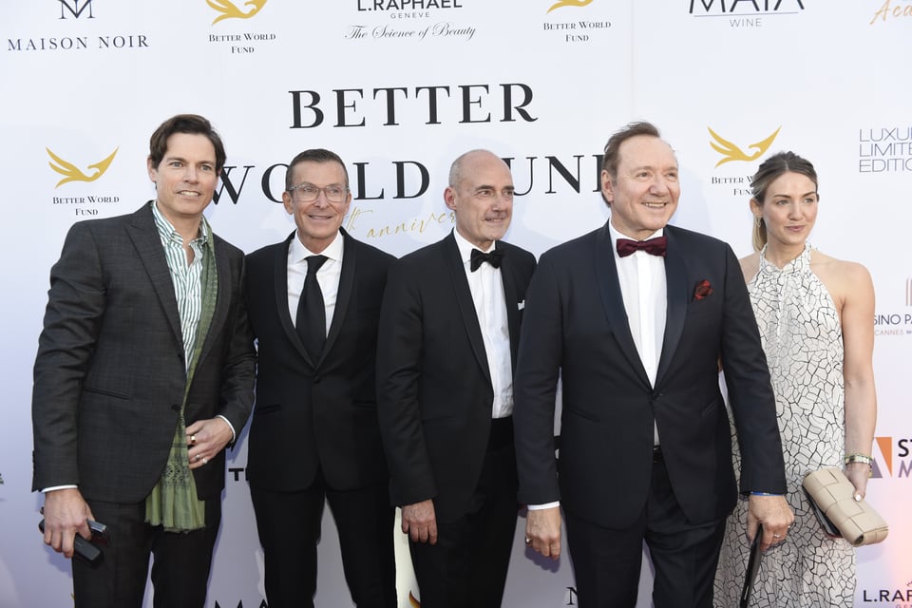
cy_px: 304
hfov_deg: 54.4
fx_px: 887
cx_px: 456
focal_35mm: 35
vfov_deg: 37.9
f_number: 4
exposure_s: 1/125
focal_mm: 35
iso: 400
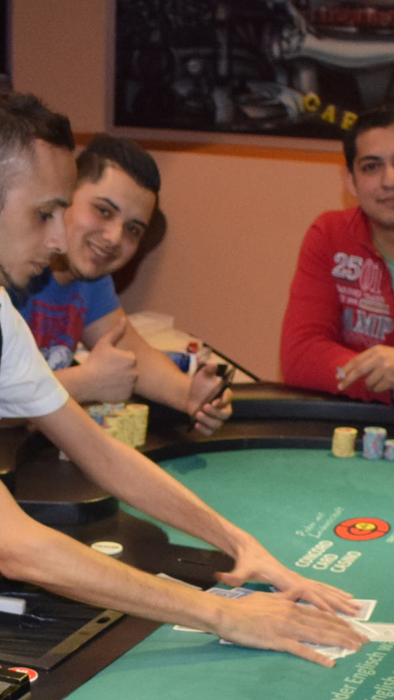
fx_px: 1840
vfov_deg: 21.1
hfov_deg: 12.2
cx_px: 122
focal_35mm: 99
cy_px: 636
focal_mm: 22
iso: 1600
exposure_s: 1/60
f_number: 3.8
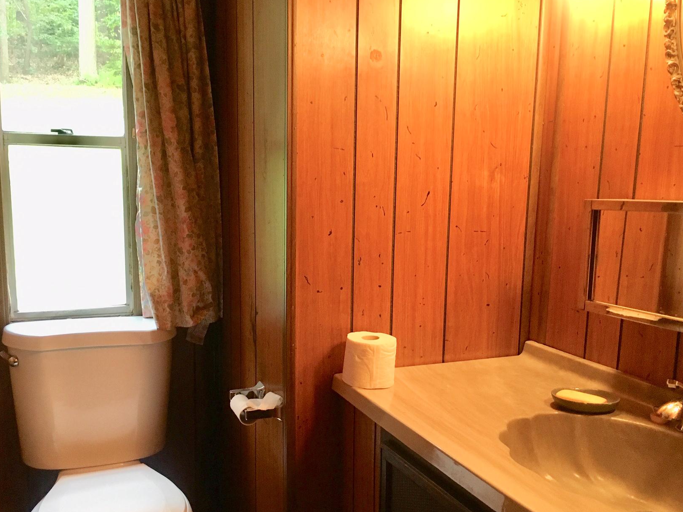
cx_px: 340
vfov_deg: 39.5
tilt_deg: -9.6
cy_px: 301
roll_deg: -1.4
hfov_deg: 51.4
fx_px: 710
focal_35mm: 36
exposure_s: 1/30
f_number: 2.2
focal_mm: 4.15
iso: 160
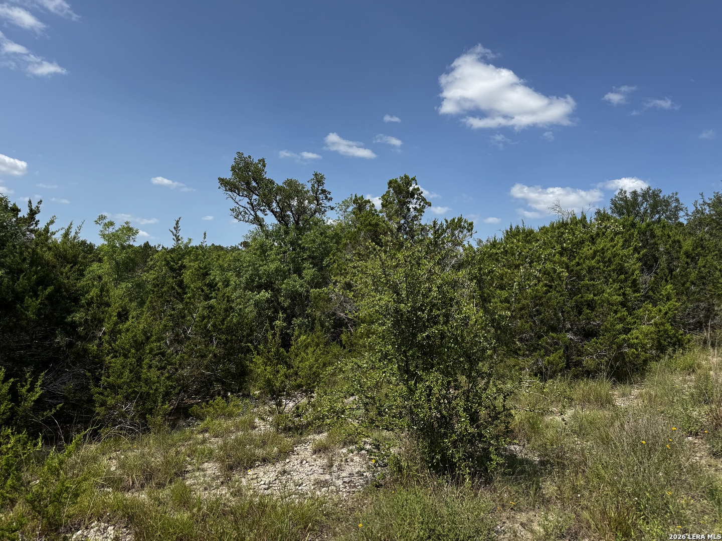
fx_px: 501
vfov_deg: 56.8
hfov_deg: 71.6
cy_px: 270
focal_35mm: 24
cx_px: 361
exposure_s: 1/4608
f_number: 1.78
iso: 80
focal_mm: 6.76
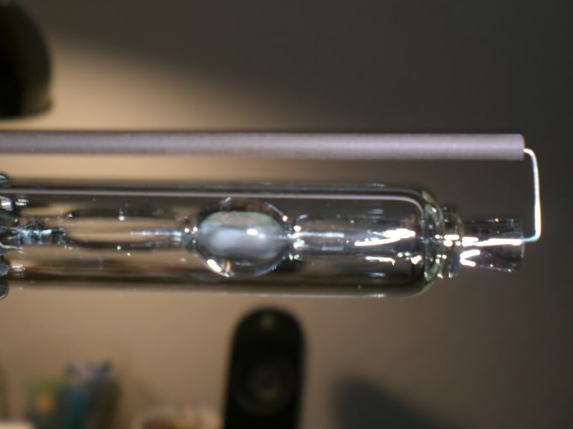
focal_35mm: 57
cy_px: 198
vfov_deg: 25.6
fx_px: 943
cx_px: 264
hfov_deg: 33.8
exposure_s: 1/30
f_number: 4.4
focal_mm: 6.3
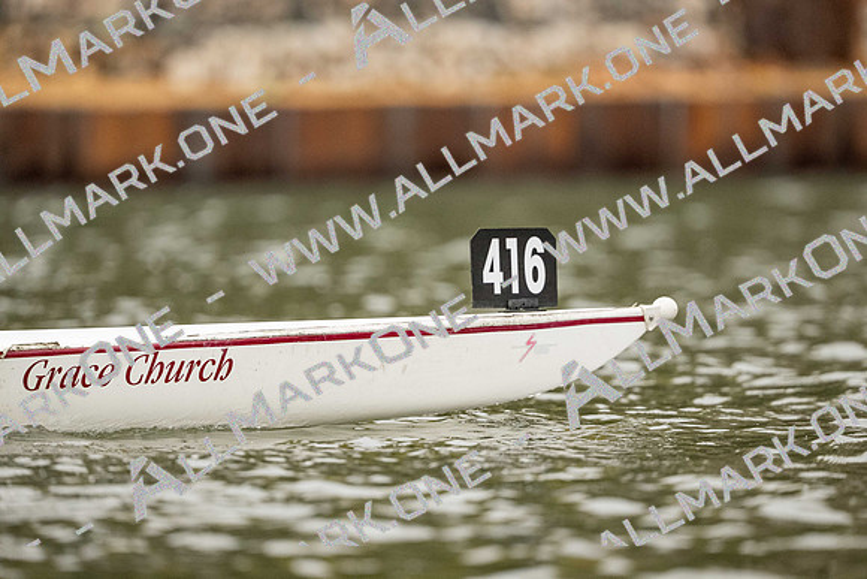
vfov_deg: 3.3
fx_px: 10155
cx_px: 434
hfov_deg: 4.9
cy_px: 290
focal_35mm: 422
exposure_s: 1/2000
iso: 2000
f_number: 4
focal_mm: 421.6
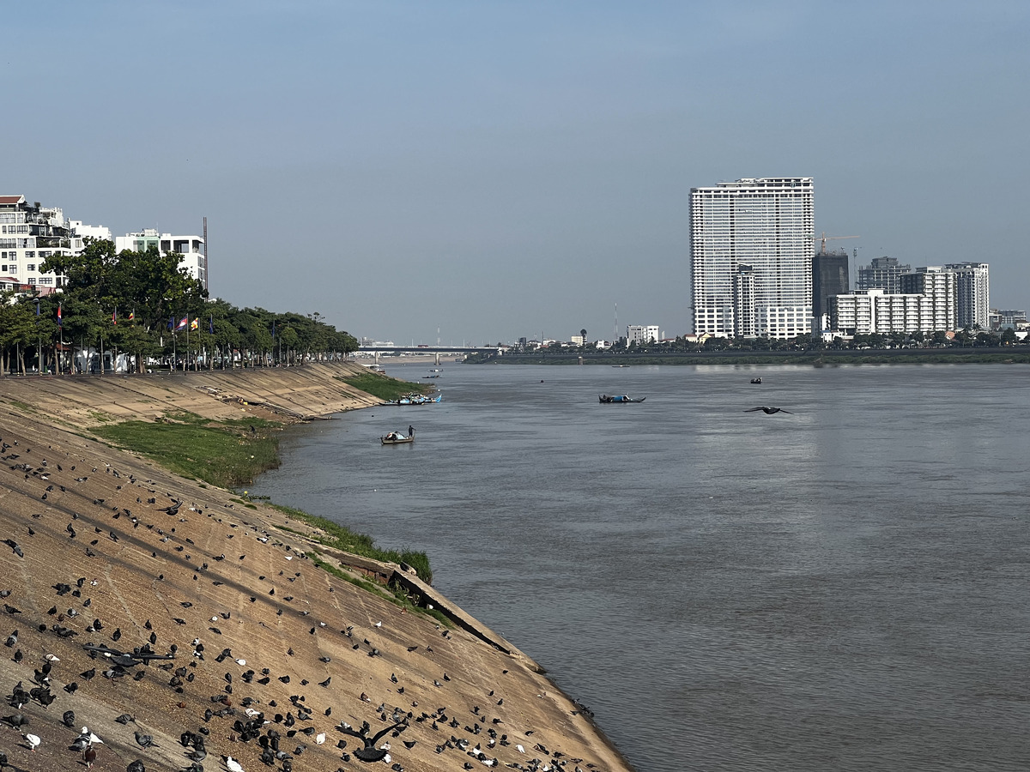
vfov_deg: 19.1
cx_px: 515
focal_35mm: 77
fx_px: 2291
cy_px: 386
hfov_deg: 25.3
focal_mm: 9
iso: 32
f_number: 2.8
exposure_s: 1/1054
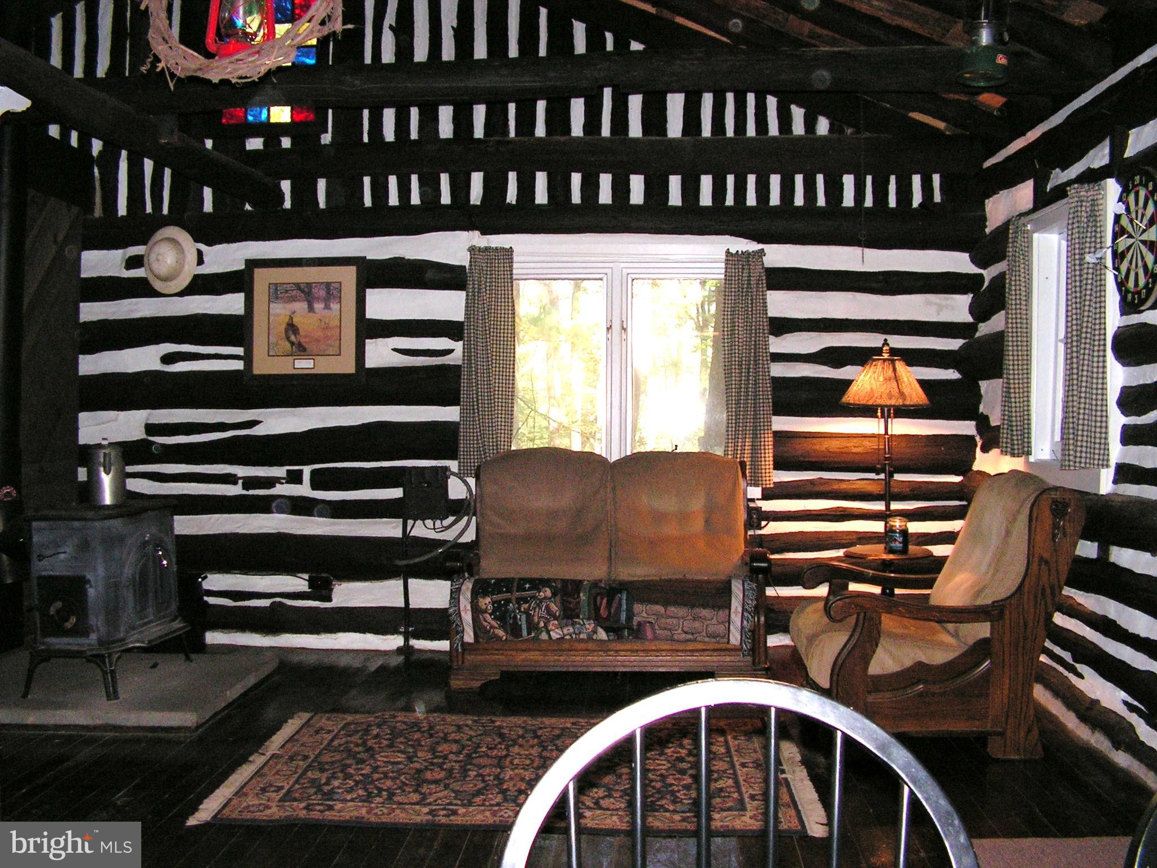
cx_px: 578
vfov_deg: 39.7
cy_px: 434
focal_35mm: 36
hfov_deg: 51.4
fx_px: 1203
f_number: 3.2
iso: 200
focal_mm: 6
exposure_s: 1/40
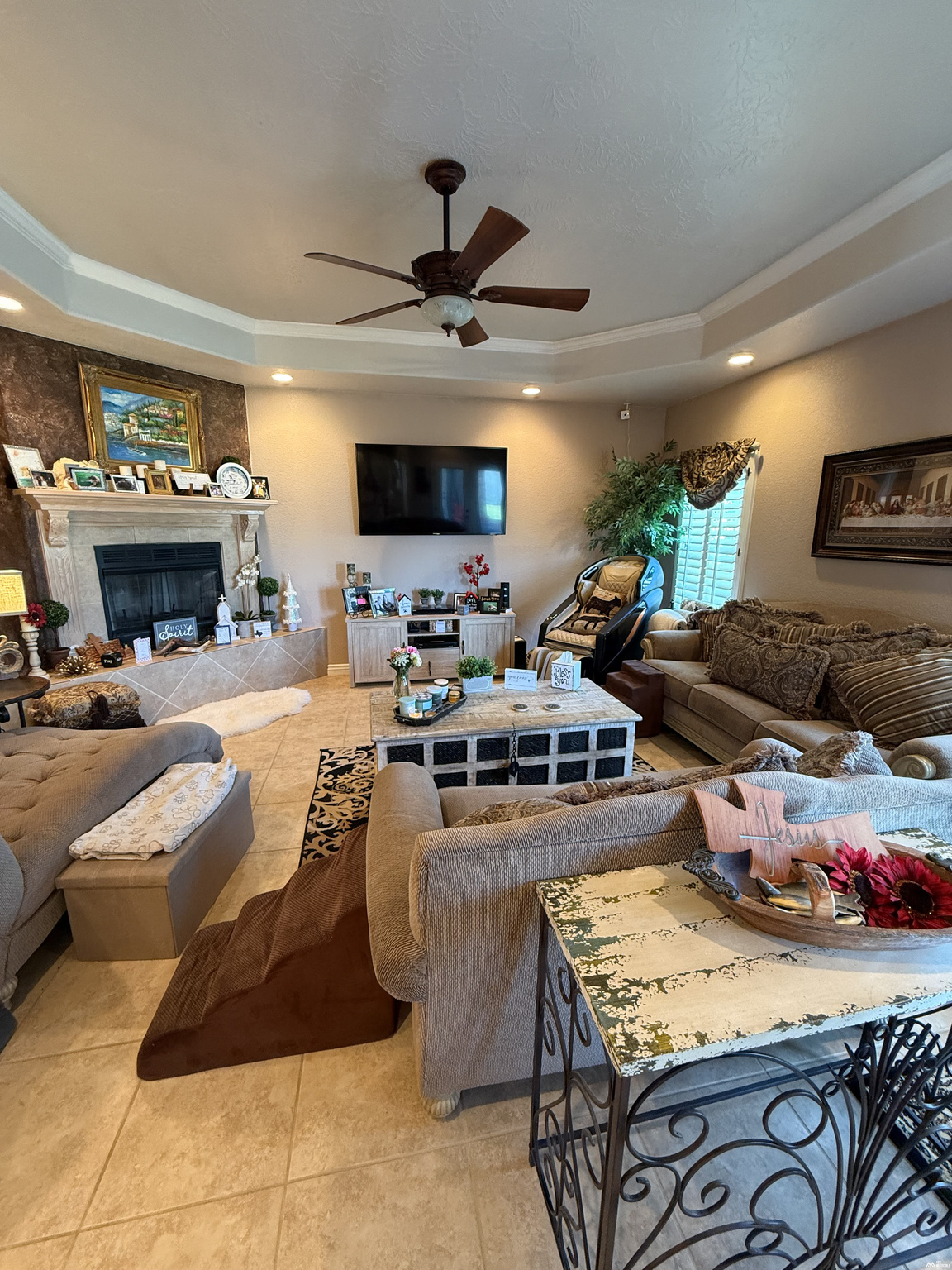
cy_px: 635
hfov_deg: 85.7
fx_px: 513
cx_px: 476
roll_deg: -2.4
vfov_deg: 102.1
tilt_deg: -12.5
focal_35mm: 14
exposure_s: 1/30
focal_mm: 2.22
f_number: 2.2
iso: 200
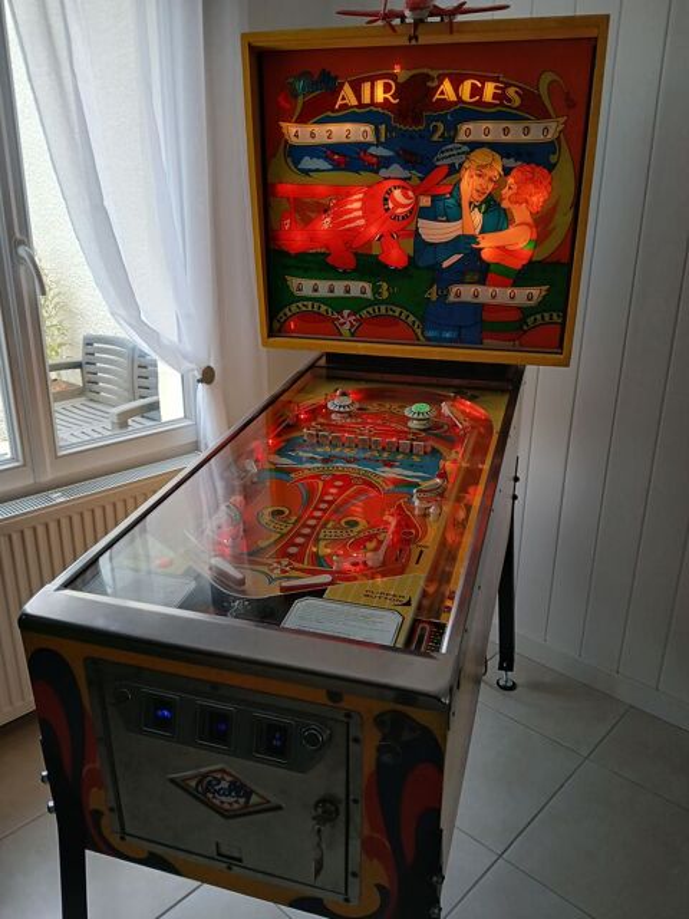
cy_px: 460
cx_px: 344
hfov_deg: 53.1
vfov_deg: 67.3
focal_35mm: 26
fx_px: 690
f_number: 1.8
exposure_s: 1/50
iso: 80
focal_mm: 3.98
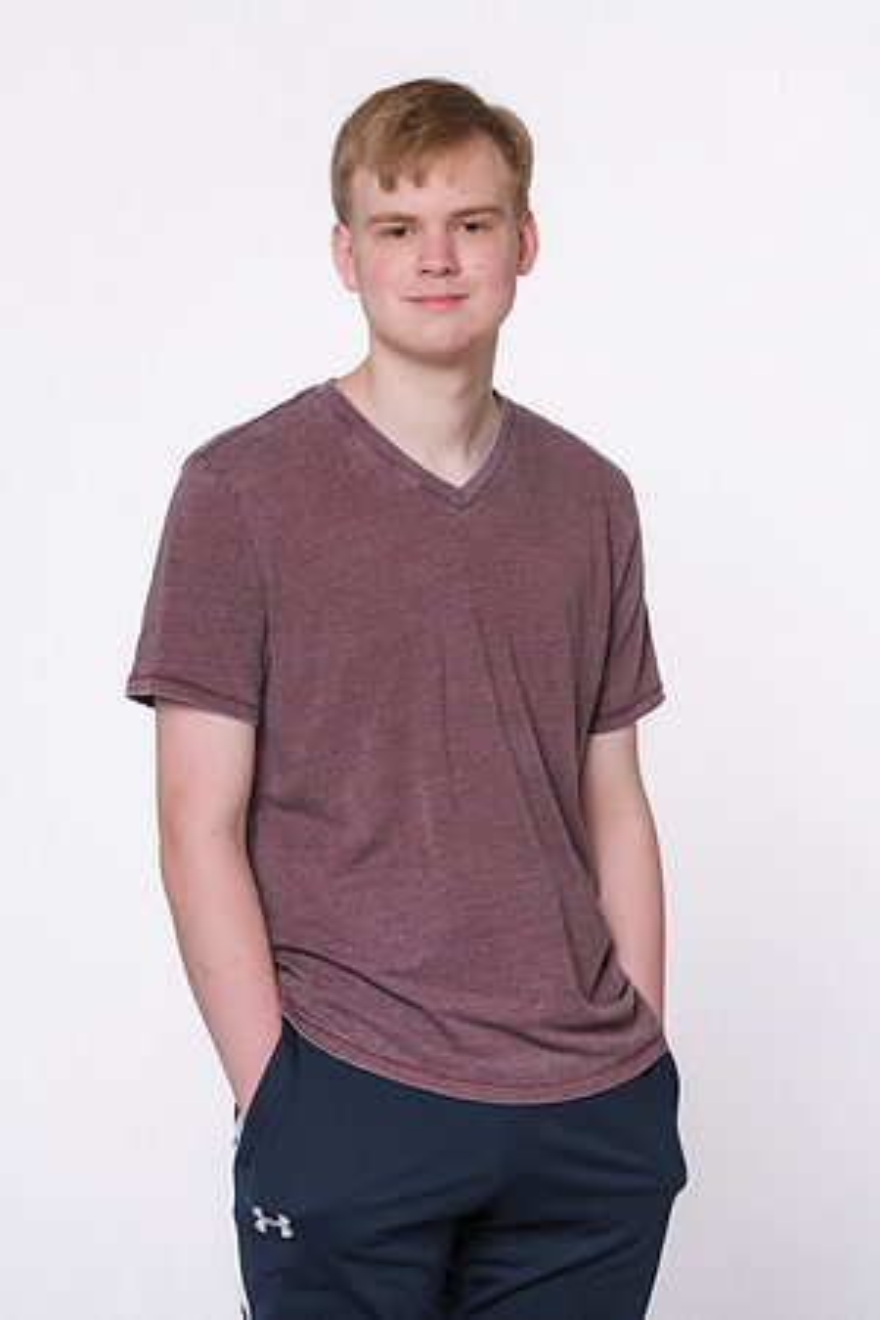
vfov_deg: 12.5
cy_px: 660
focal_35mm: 165
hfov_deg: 8.3
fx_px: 6050
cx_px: 440
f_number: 7.1
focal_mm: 165
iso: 400
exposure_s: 1/400
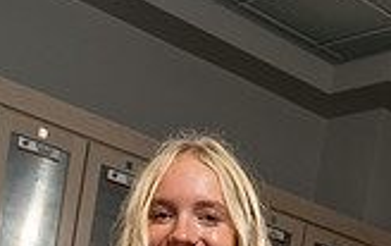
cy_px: 525
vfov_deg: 12.0
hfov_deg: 21.8
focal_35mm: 95
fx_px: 1014
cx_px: 198
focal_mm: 34
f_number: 7.1
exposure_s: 1/250
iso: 1000
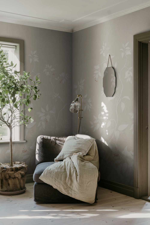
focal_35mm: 50
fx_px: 312
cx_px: 75
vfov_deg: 39.6
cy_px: 112
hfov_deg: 27.0
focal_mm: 50
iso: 1000
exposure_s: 1/30
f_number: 5
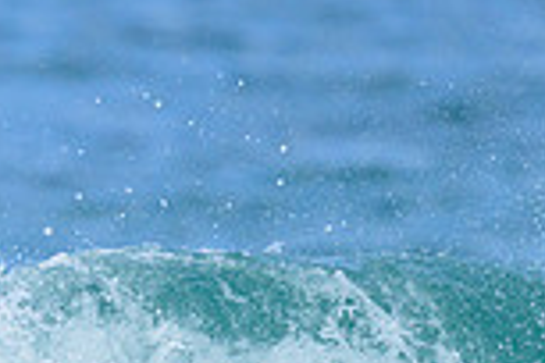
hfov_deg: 0.6
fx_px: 55480
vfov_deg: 0.4
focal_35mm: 3665
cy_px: 531
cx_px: -342
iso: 500
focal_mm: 800
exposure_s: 1/2000
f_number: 6.3
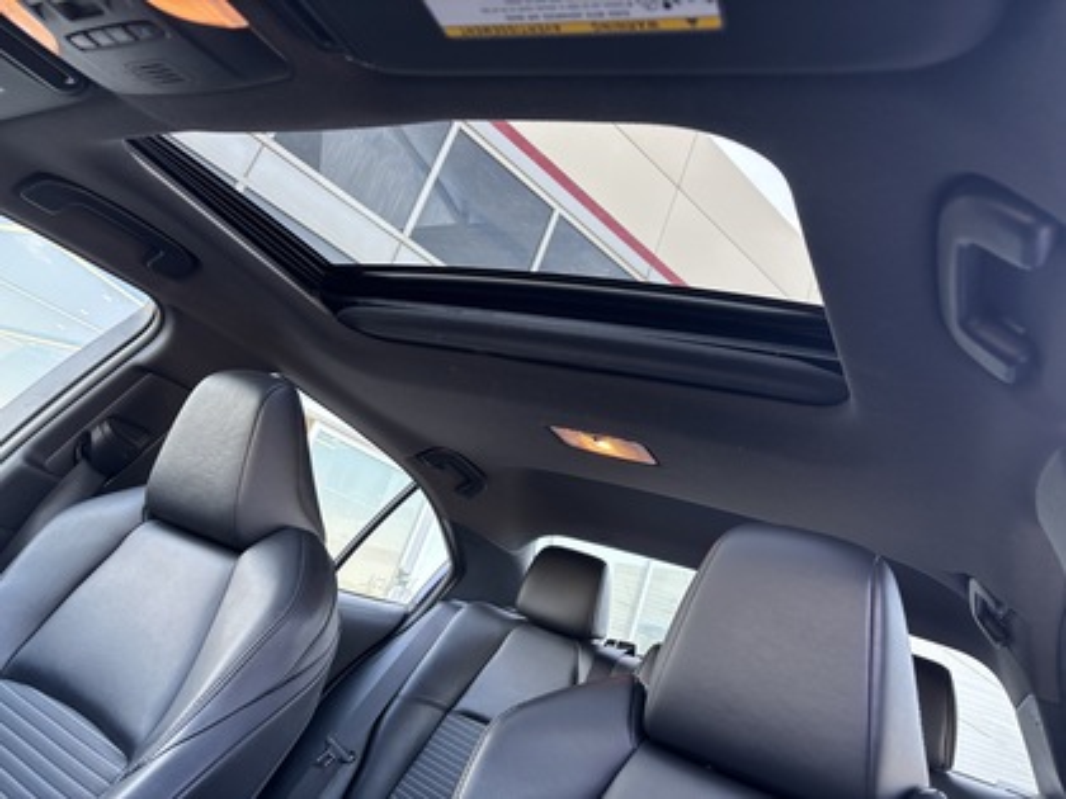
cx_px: 533
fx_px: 801
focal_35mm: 26
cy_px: 400
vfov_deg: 53.1
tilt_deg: +19.6
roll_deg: -18.7
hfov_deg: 67.3
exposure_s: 1/121
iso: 80
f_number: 1.6
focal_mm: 5.96
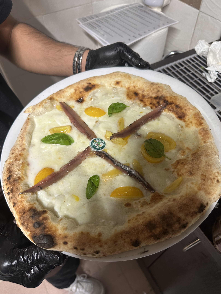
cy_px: 147
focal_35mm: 24
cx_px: 110
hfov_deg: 56.8
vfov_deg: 71.6
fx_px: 204
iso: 200
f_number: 1.78
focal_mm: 6.86
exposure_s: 1/50
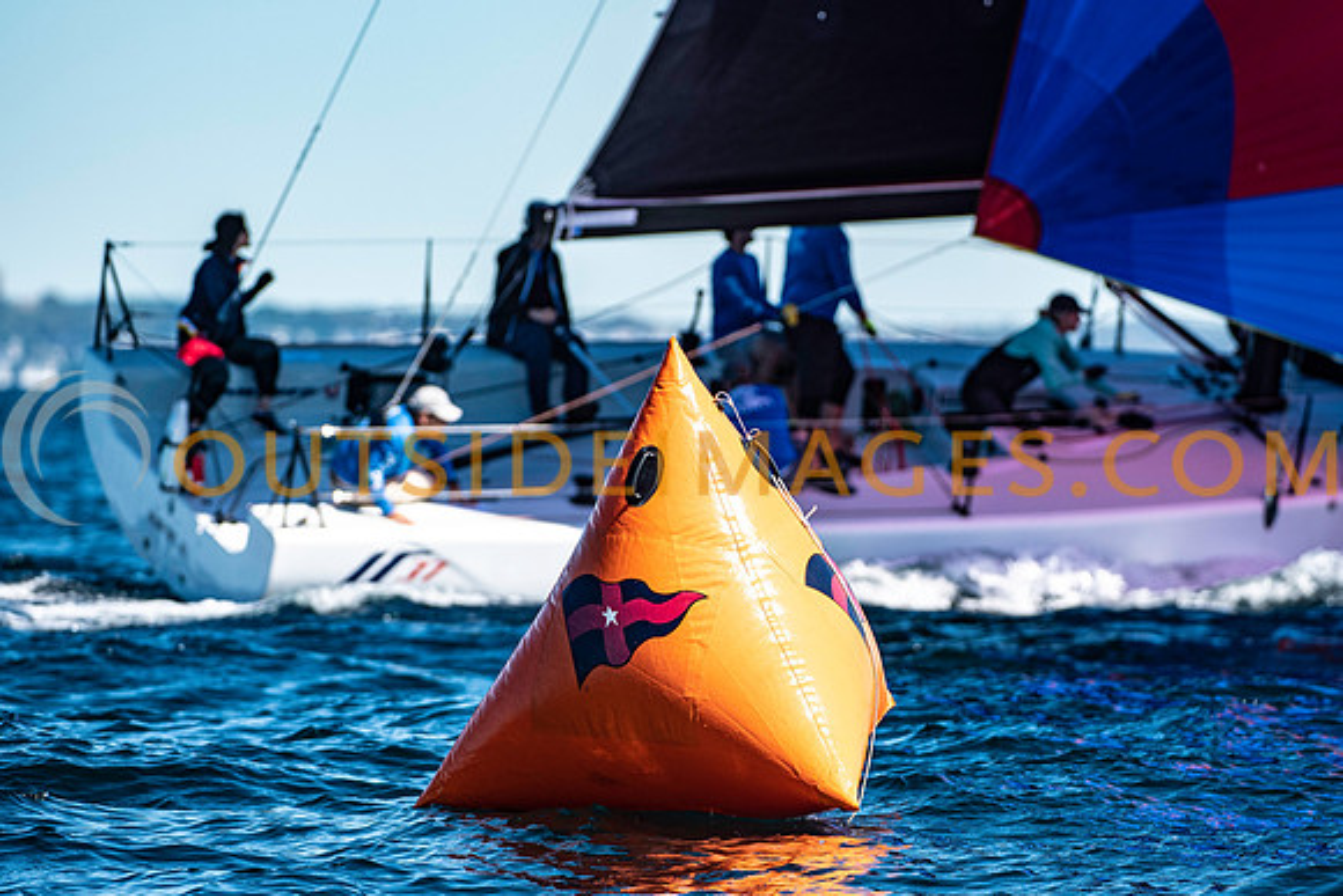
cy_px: 448
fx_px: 17417
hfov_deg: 4.4
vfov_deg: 2.9
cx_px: 672
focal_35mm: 467
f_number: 5
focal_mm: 300
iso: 320
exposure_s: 1/2000
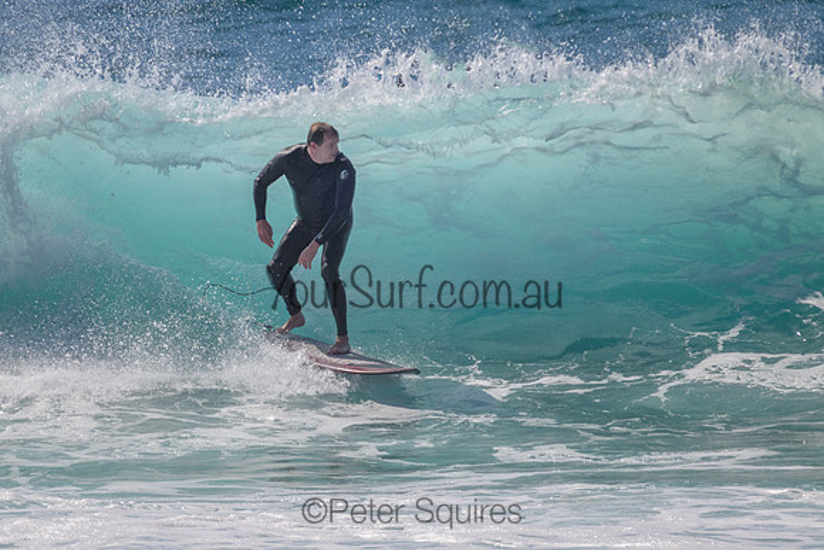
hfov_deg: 2.0
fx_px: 23828
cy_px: 192
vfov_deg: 1.3
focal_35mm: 1041
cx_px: 339
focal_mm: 800
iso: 640
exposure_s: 1/2000
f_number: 11
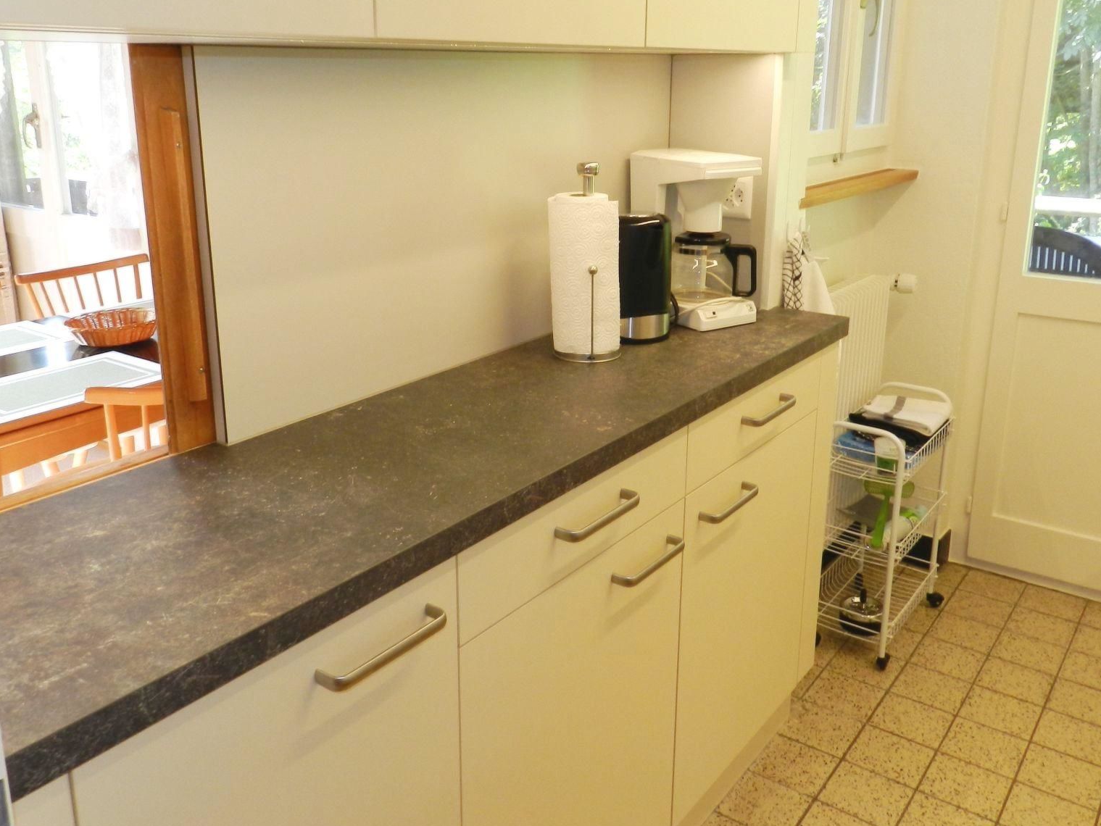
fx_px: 986
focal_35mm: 31
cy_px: 342
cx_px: 520
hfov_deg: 58.3
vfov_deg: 45.3
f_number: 3.4
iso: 160
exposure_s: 1/40
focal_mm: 4
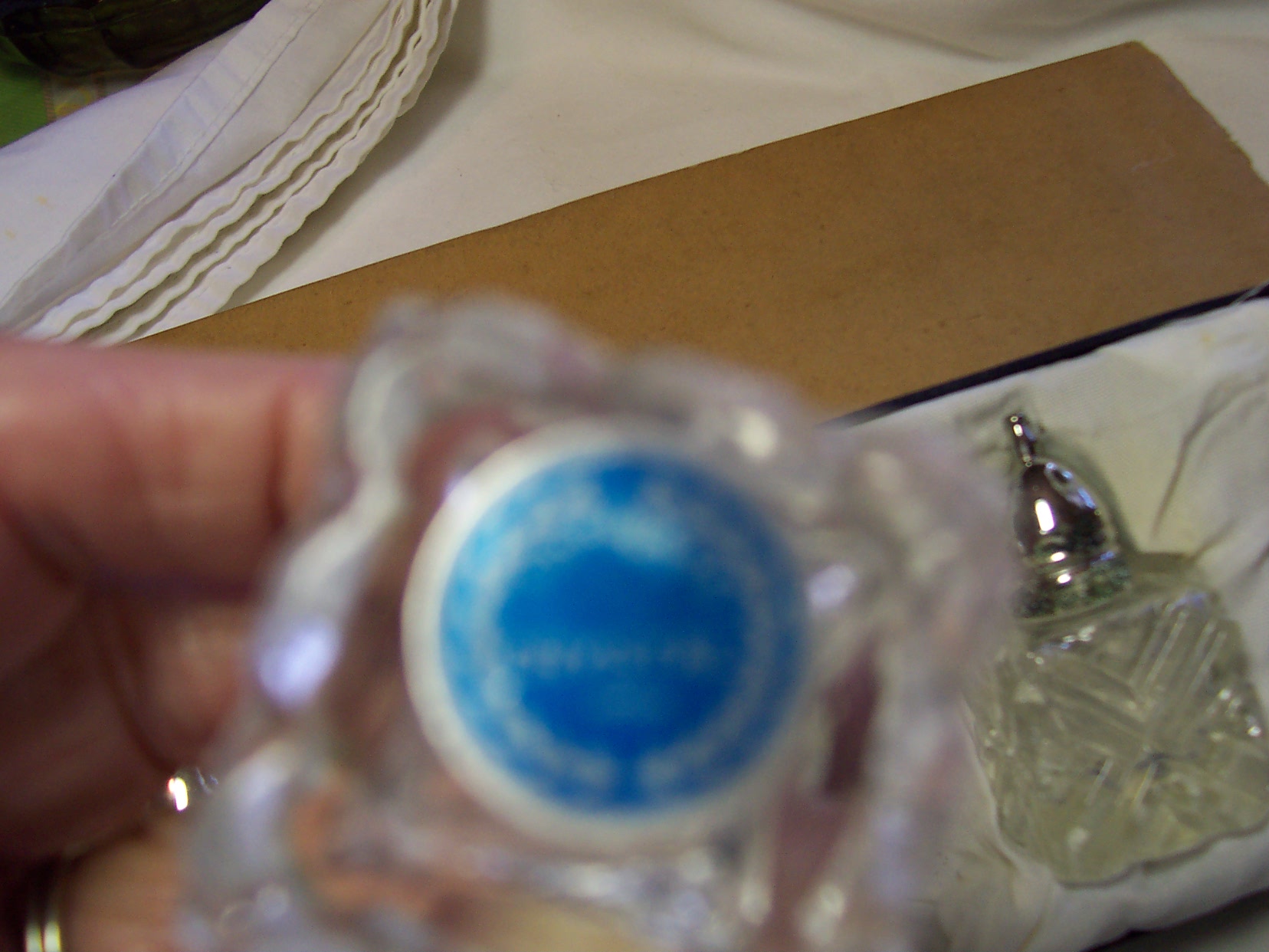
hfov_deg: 50.1
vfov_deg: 38.7
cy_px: 476
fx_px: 1356
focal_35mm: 37
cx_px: 634
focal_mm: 5.6
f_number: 2.8
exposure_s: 1/60
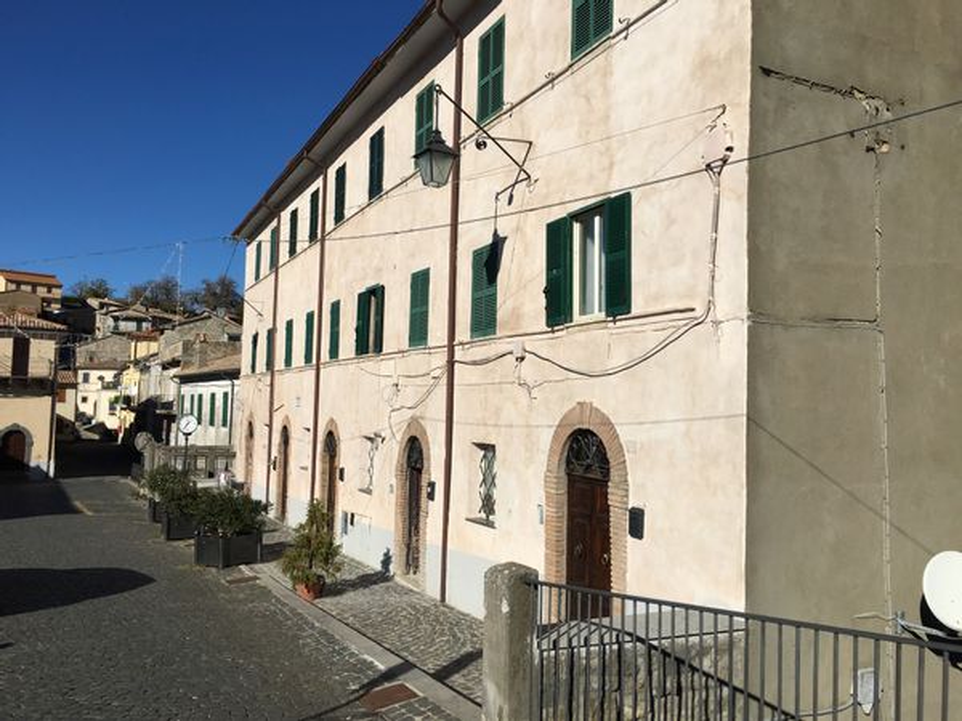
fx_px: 806
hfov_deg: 61.7
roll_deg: -1.0
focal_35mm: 29
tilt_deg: +5.4
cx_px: 481
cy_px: 360
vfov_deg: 48.2
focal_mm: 4.15
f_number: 2.2
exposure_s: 1/3077
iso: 25
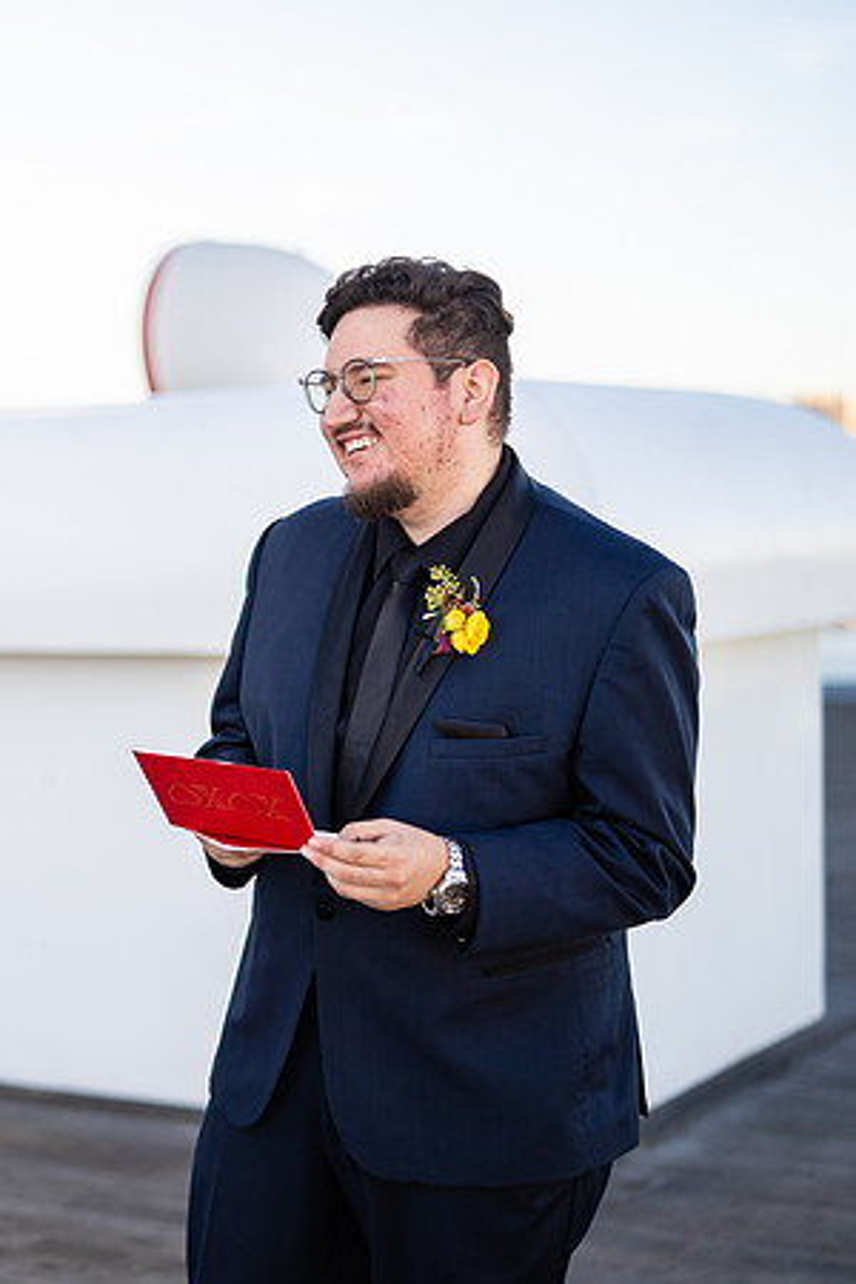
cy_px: 642
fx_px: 2675
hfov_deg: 17.5
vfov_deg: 27.0
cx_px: -107
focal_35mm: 75
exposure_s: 1/2500
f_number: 1.4
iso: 200
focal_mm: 50
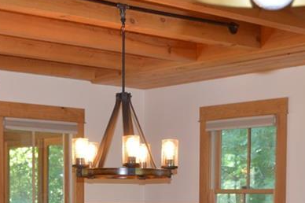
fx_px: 804
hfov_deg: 21.4
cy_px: 233
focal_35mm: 95
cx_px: 101
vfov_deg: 14.0
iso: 800
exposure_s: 1/60
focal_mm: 24
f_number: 4
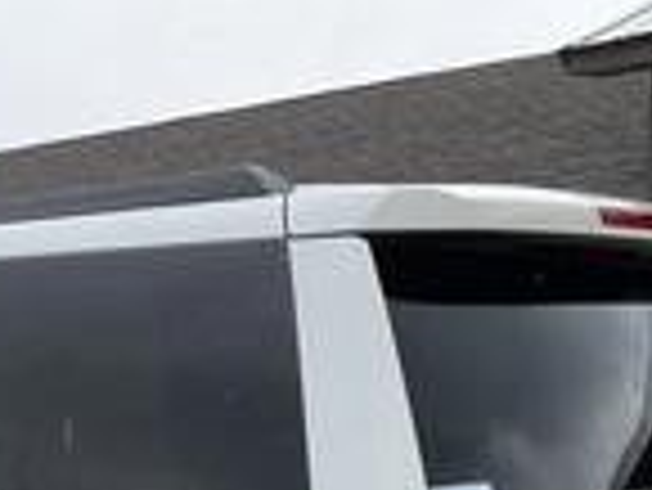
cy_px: 661
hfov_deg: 23.6
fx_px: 1508
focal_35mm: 80
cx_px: 45
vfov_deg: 17.2
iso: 25
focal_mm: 3
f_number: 1.8
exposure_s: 1/613
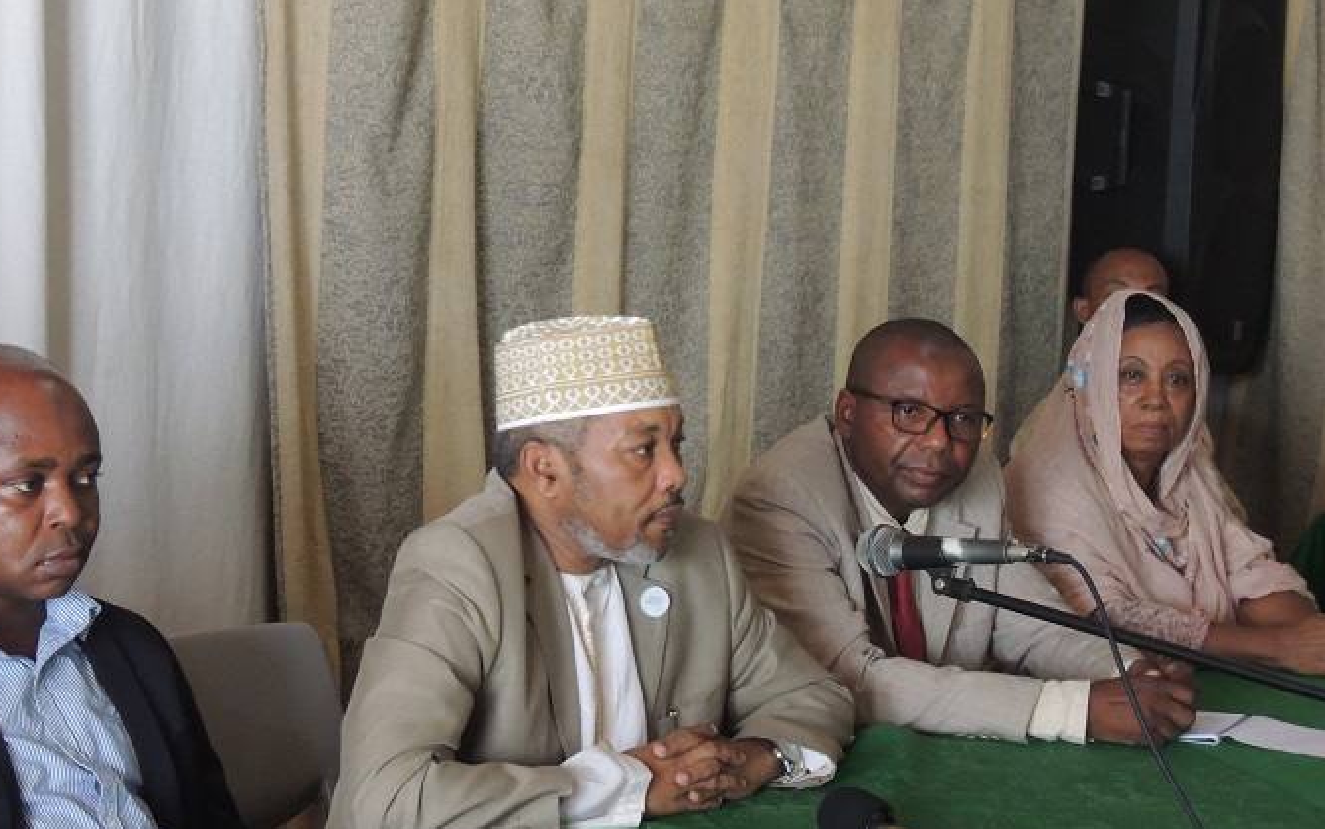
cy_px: 453
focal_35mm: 83
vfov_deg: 15.7
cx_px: 585
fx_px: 2998
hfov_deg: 24.9
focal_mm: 12.5
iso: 800
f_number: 4.5
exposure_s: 1/25
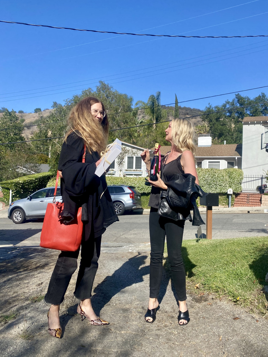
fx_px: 268
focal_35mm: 26
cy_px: 178
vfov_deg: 67.3
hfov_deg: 53.1
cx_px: 134
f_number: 1.8
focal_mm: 4.25
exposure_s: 1/2571
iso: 32
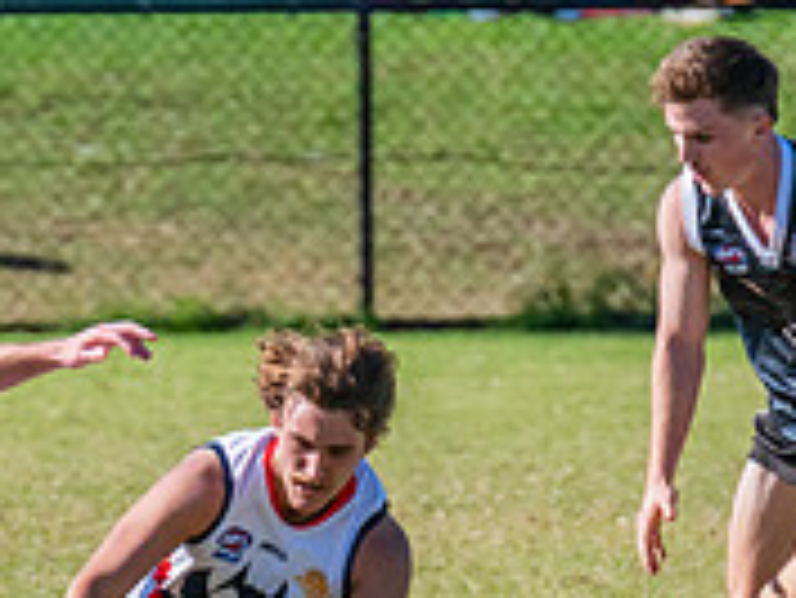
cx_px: 197
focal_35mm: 2175
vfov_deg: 0.7
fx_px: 50048
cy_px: 607
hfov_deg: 0.9
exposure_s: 1/1600
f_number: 11
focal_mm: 600
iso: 1600
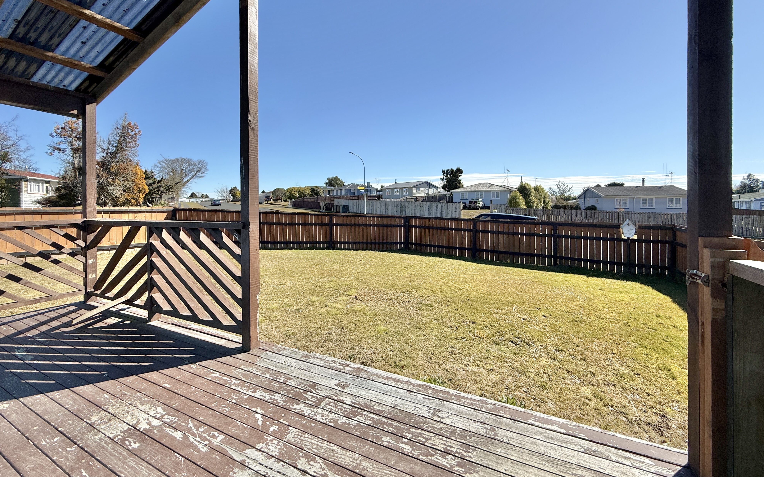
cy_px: 207
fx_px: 312
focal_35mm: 15
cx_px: 382
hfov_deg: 101.5
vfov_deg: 74.4
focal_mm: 2.22
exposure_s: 1/1901
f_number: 2.2
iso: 50
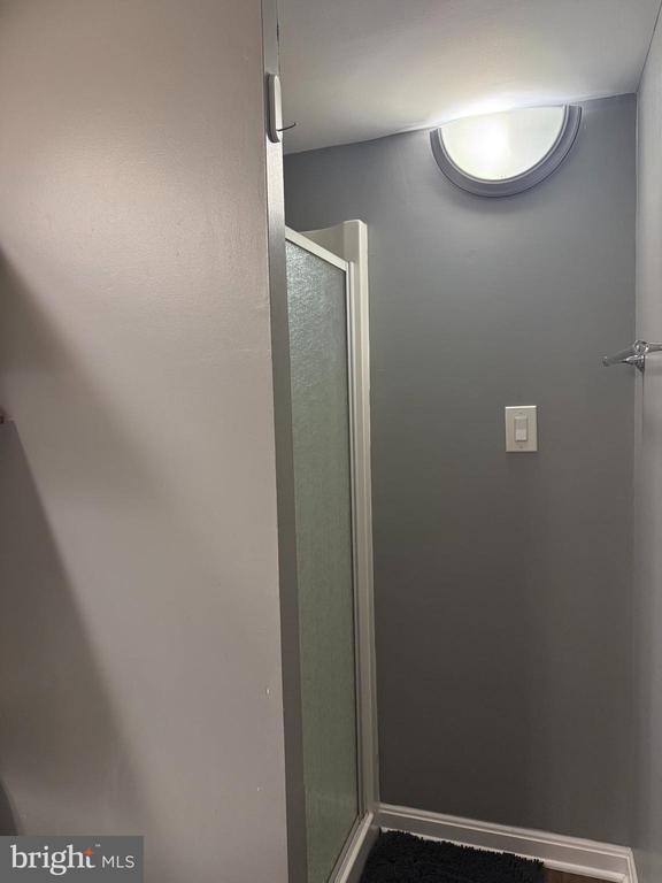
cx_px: 331
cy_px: 442
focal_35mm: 24
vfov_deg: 71.6
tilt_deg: -5.1
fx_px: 612
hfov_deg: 56.8
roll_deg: +0.9
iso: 320
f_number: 1.78
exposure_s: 1/120
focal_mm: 6.76
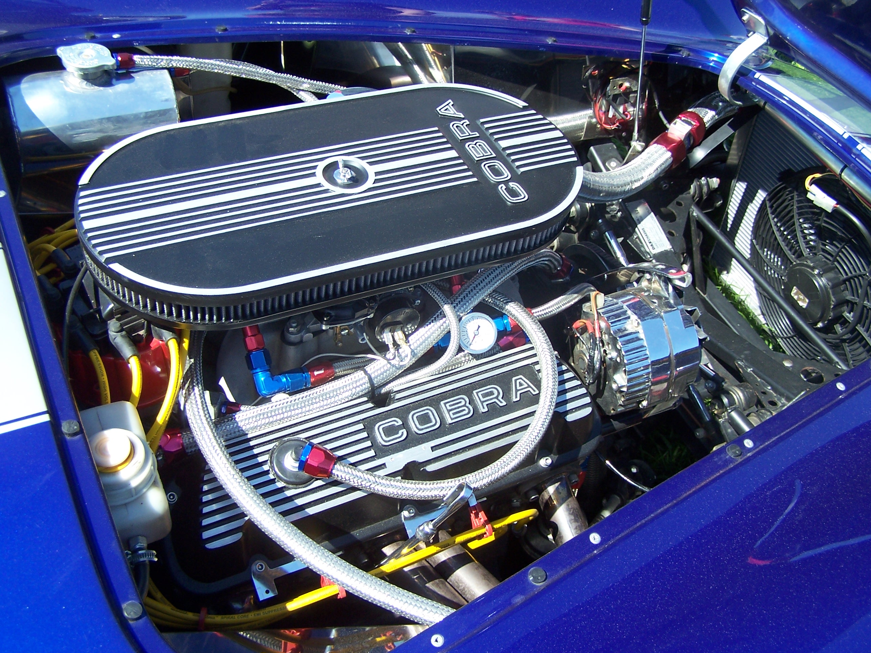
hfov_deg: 49.0
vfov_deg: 37.7
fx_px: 956
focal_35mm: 38
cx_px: 436
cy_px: 326
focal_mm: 6.3
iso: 80
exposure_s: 1/500
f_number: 2.8
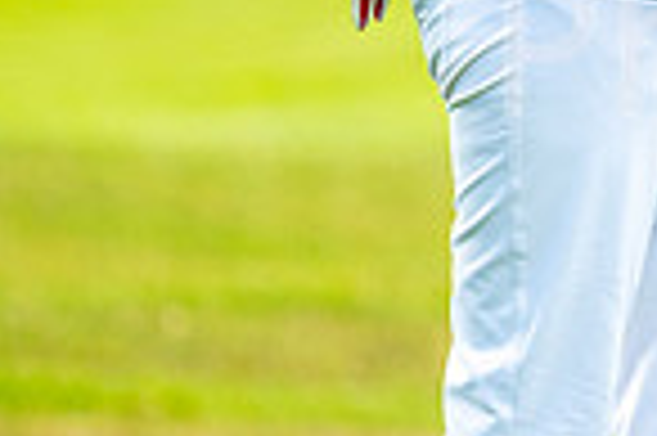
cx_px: 1084
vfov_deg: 0.8
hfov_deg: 1.2
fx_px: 32594
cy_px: -164
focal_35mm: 1788
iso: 100
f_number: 4
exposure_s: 1/250
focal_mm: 300
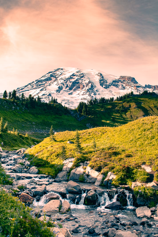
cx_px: 79
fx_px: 238
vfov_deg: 53.2
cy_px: 118
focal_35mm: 36
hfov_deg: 36.8
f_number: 9.5
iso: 200
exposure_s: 1/125
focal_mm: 24
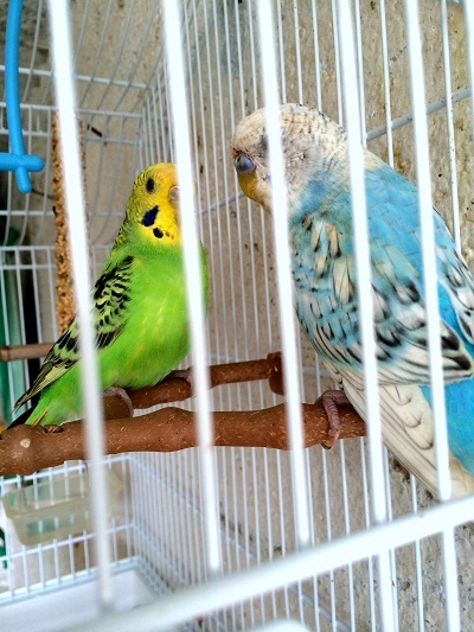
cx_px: 237
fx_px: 548
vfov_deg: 60.0
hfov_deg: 46.8
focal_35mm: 30
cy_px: 316
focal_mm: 4.12
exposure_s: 1/60
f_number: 2.2
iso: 50
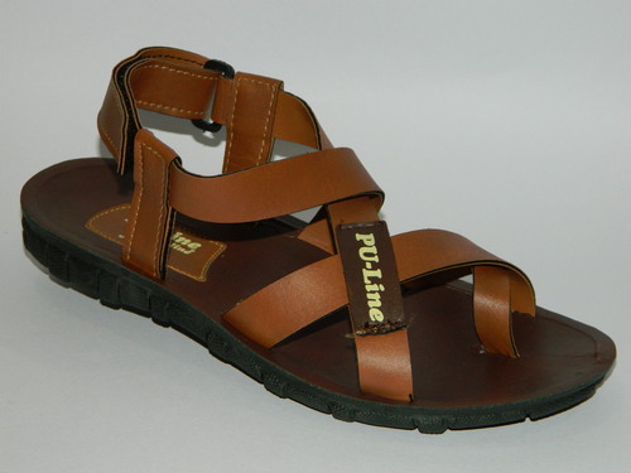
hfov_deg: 23.3
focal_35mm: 84
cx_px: 316
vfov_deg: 17.6
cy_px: 236
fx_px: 1531
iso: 200
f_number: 4.2
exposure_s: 1/50
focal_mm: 15.1
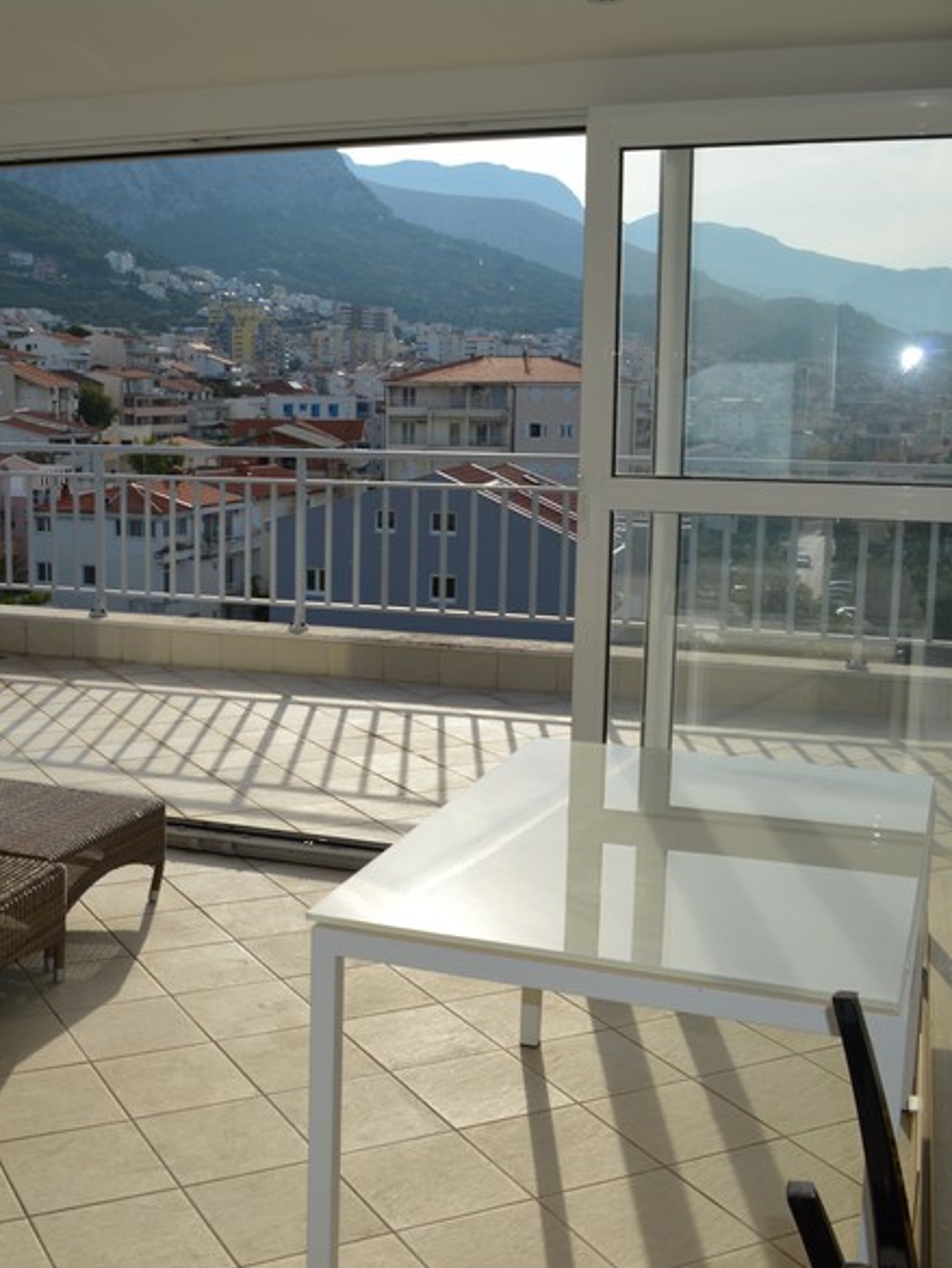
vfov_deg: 46.8
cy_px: 626
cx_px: 232
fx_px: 1466
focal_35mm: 40
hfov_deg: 35.1
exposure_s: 1/200
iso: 100
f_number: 10
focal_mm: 18
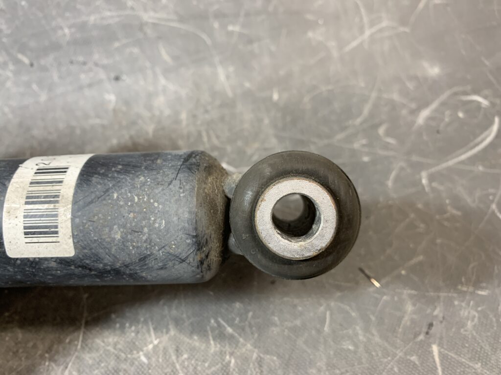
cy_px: 188
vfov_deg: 53.1
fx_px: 376
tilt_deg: -50.3
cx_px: 250
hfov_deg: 67.3
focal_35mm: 26
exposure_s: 1/60
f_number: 1.8
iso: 160
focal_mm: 4.25
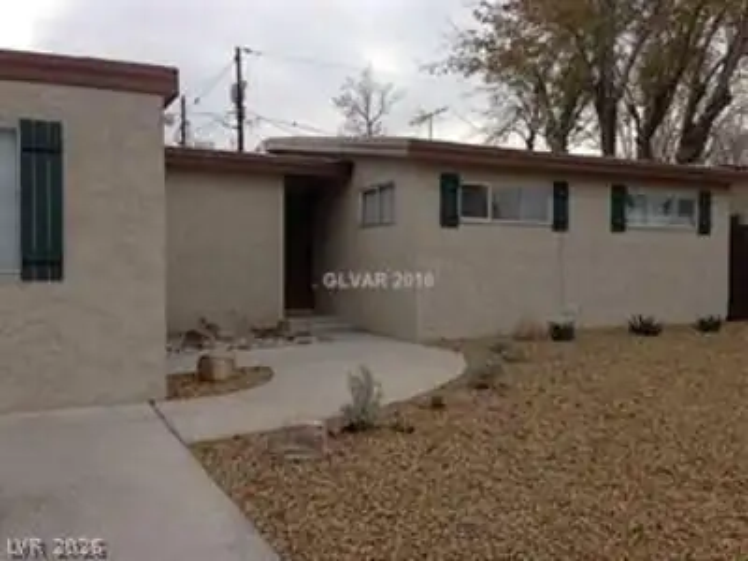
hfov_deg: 55.4
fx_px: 713
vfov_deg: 42.9
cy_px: 280
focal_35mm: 33
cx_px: 374
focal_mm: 4.13
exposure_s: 1/985
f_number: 2.4
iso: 50
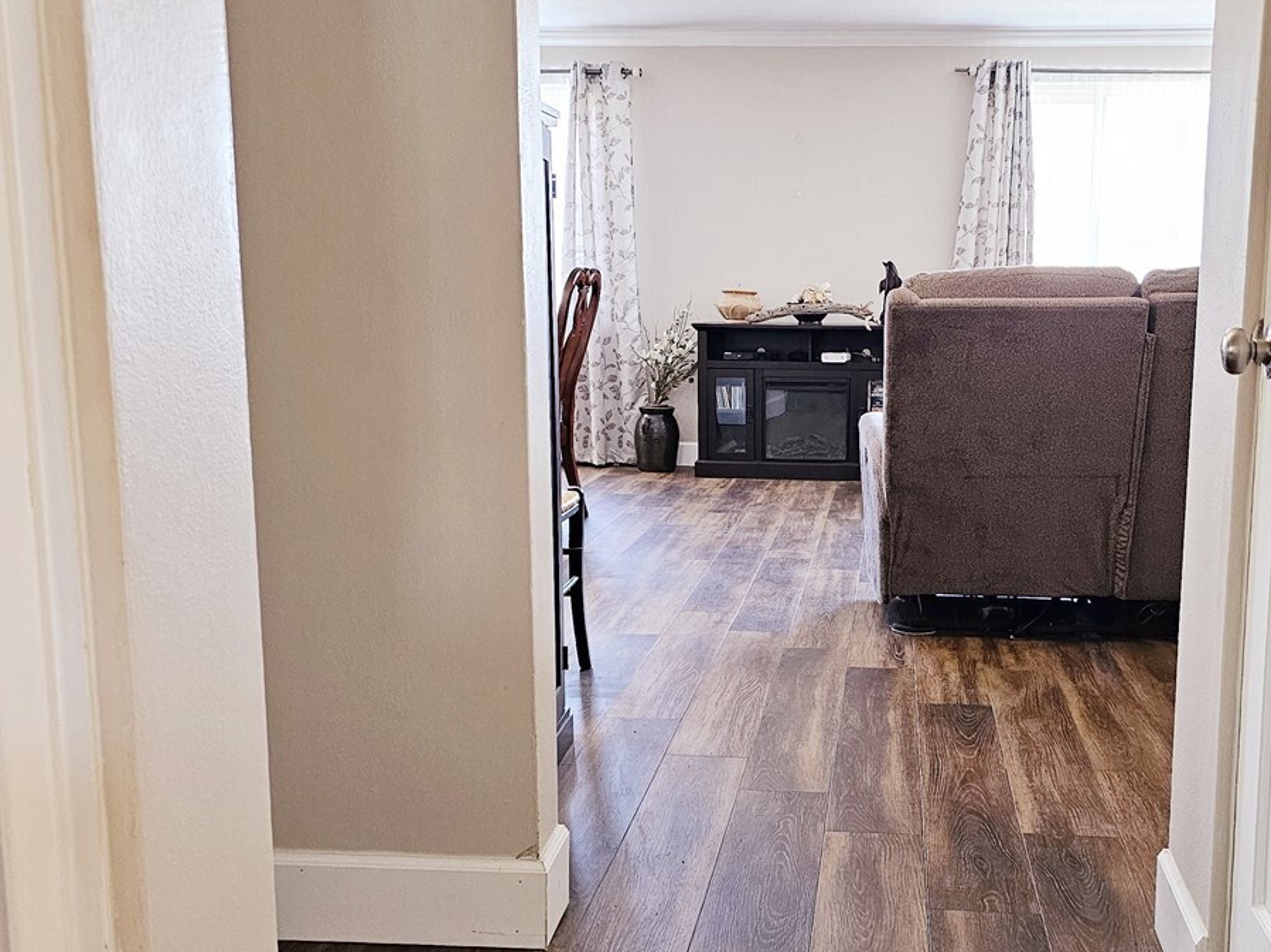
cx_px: 787
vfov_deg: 35.0
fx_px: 1505
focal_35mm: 41
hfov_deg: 45.4
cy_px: 583
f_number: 1.7
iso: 800
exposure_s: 1/120
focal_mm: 6.3
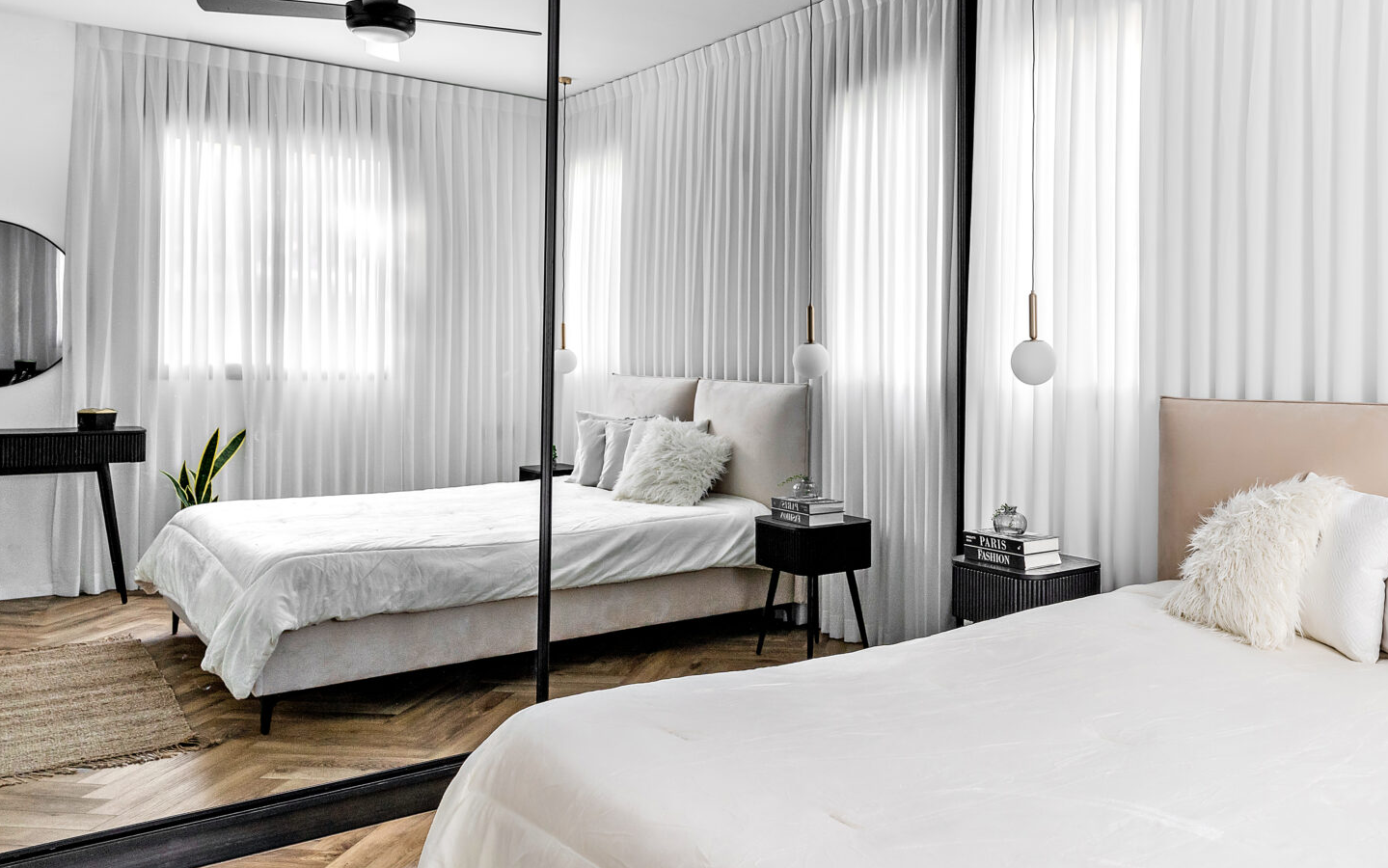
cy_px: 401
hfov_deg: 63.1
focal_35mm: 29
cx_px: 915
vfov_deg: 43.1
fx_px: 1097
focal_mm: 20
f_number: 9
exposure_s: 1/2
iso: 640
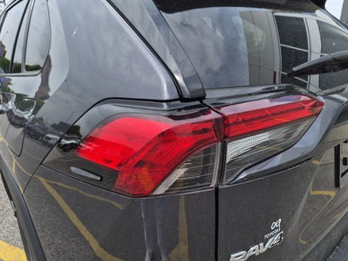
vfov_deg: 58.9
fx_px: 231
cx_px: 174
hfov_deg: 73.9
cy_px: 130
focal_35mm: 23
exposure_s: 1/2864
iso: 80
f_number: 1.8
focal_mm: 5.4
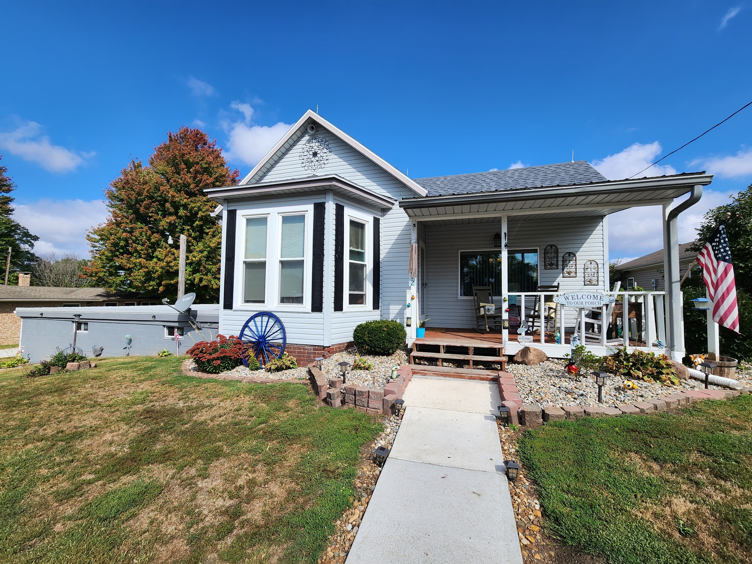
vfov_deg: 89.9
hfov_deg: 106.2
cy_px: 282
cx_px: 376
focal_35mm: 13
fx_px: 282
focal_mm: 2.2
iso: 50
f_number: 2.2
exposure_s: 1/1809
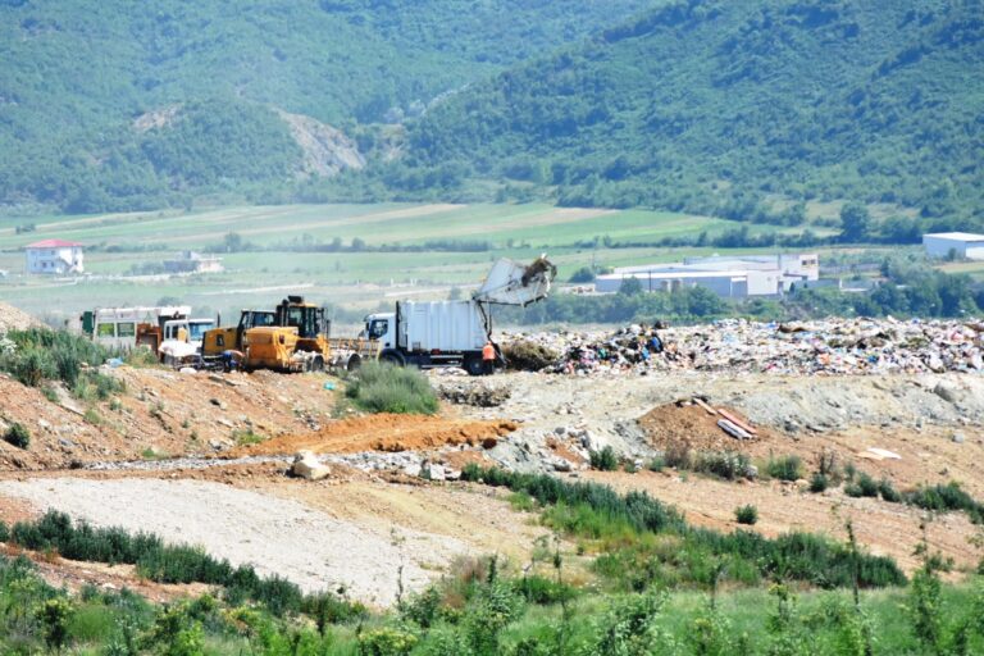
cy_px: 328
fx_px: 8199
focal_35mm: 300
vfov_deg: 4.6
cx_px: 492
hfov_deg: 6.9
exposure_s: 1/1600
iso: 1000
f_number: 10
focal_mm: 200
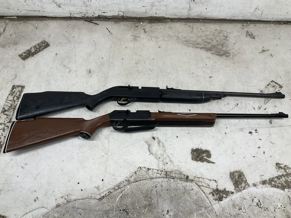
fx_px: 244
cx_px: 146
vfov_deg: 48.2
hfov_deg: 61.7
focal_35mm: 29
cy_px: 109
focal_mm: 3
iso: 32
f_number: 1.8
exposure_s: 1/120
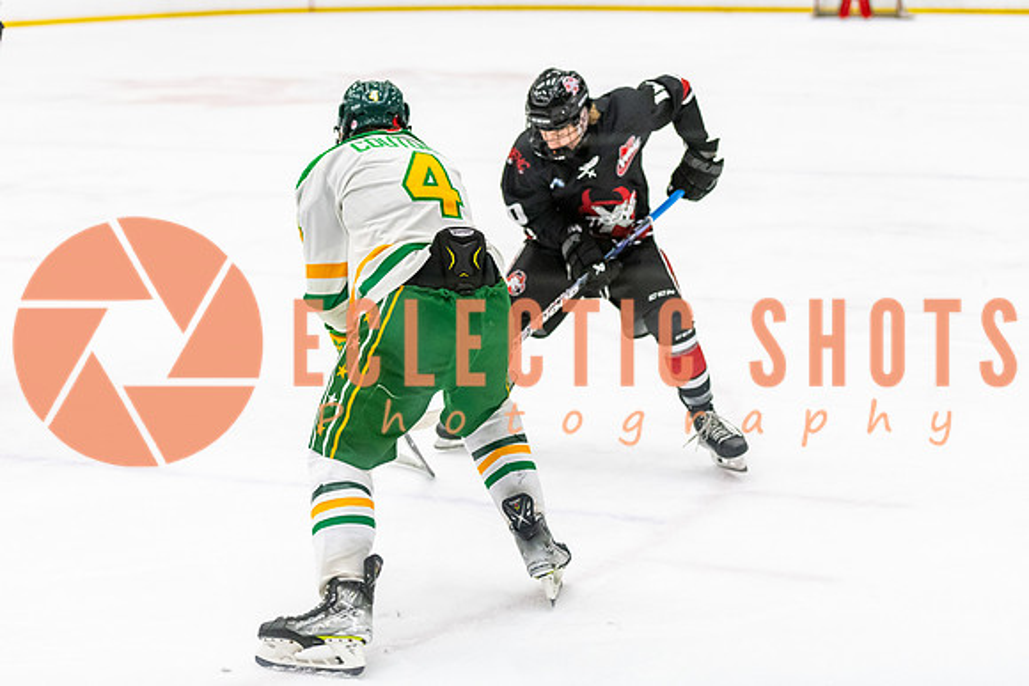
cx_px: 475
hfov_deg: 24.8
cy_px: 296
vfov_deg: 16.7
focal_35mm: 82
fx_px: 2341
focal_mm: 70
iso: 3200
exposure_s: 1/640
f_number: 2.8
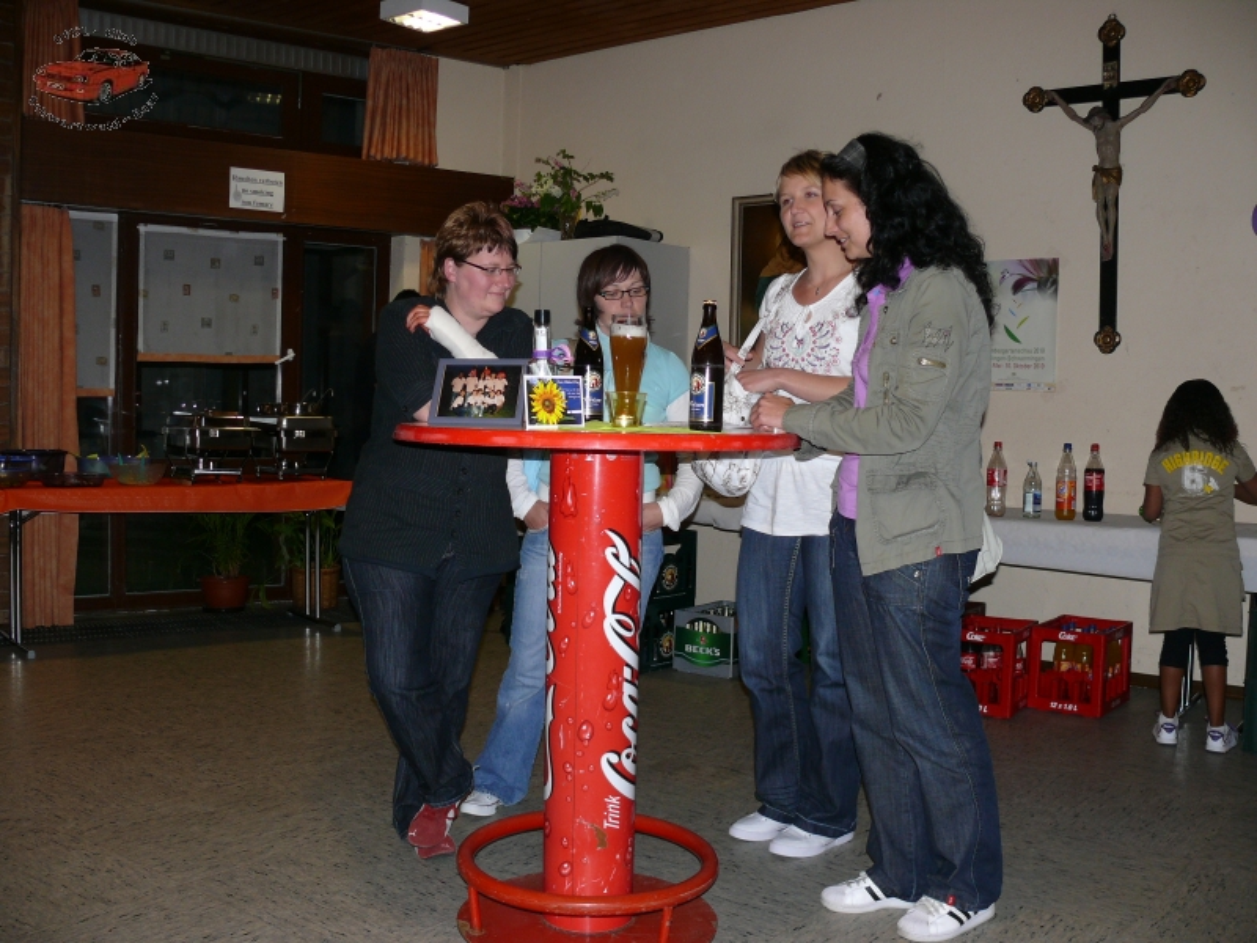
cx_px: 628
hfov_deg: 52.6
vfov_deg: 40.7
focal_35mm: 35
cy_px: 472
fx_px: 1271
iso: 100
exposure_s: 1/30
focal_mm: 7.4
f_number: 2.8
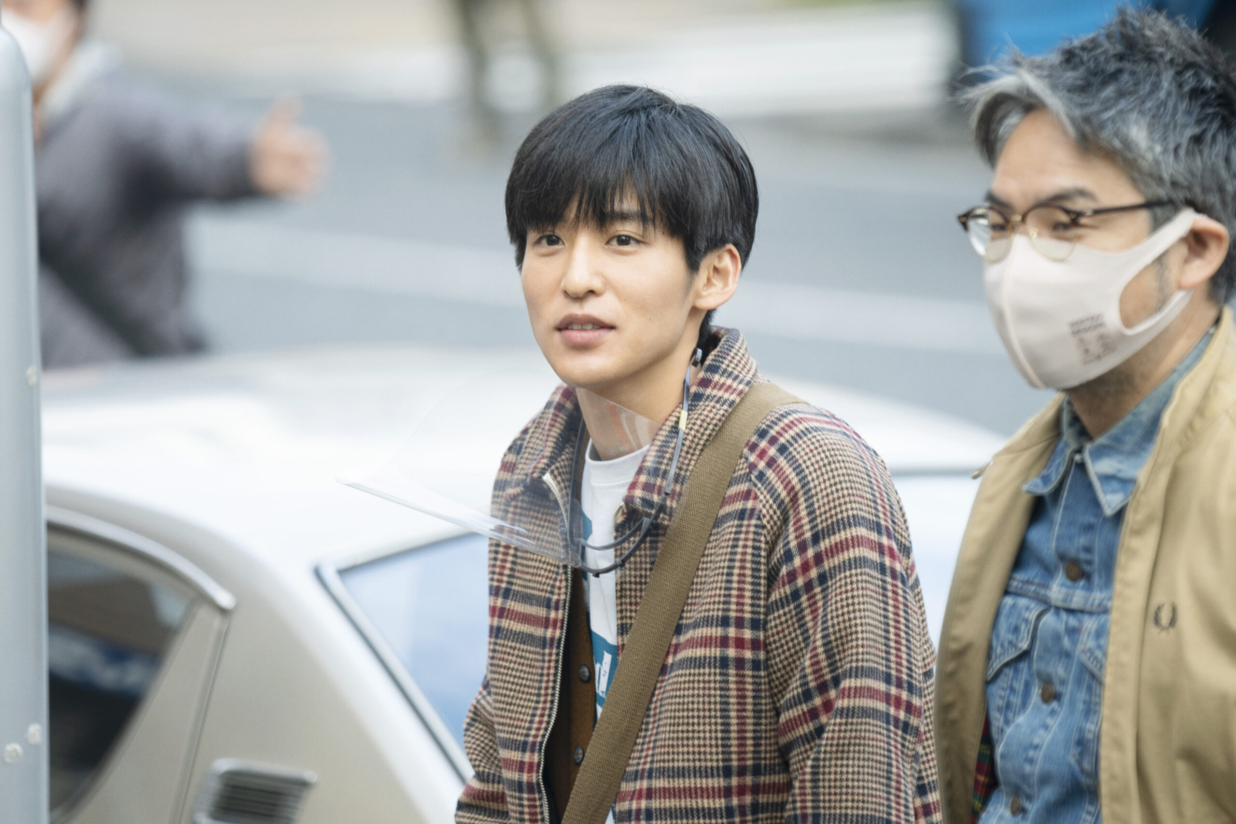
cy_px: 412
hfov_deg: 7.0
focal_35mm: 295
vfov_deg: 4.7
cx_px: 618
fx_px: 10128
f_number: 2.8
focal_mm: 197
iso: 250
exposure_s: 1/250
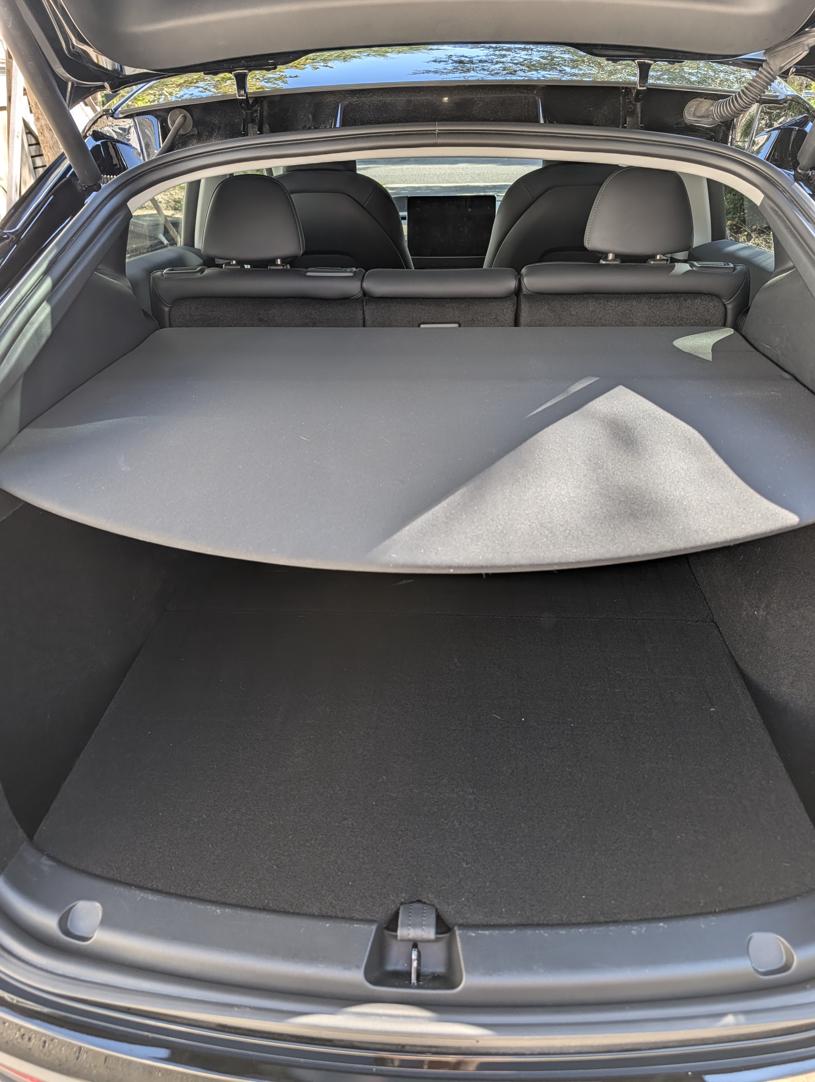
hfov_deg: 56.9
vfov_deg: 71.5
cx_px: 408
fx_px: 752
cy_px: 541
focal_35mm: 24
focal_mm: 6.9
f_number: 1.68
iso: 13
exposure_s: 1/141
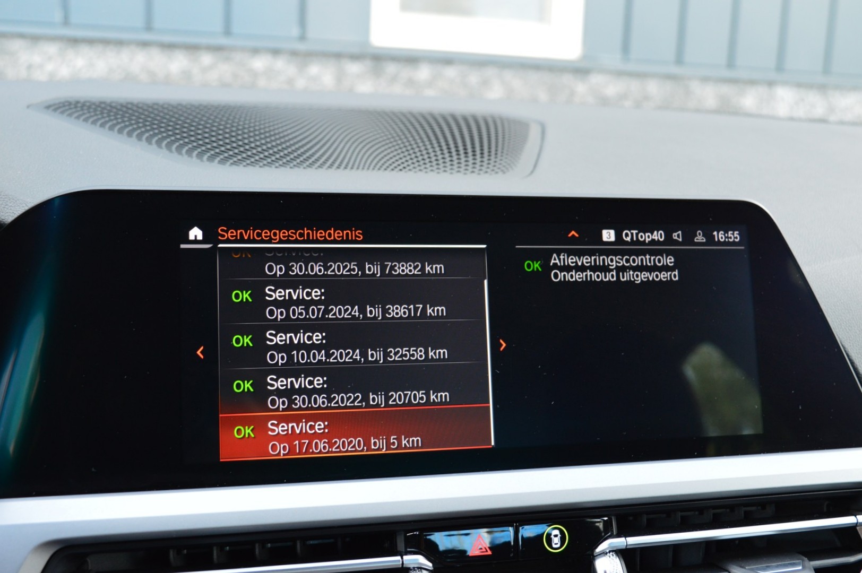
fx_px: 969
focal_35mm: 40
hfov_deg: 48.0
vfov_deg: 33.0
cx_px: 431
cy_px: 286
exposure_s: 1/60
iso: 800
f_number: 6.3
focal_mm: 27
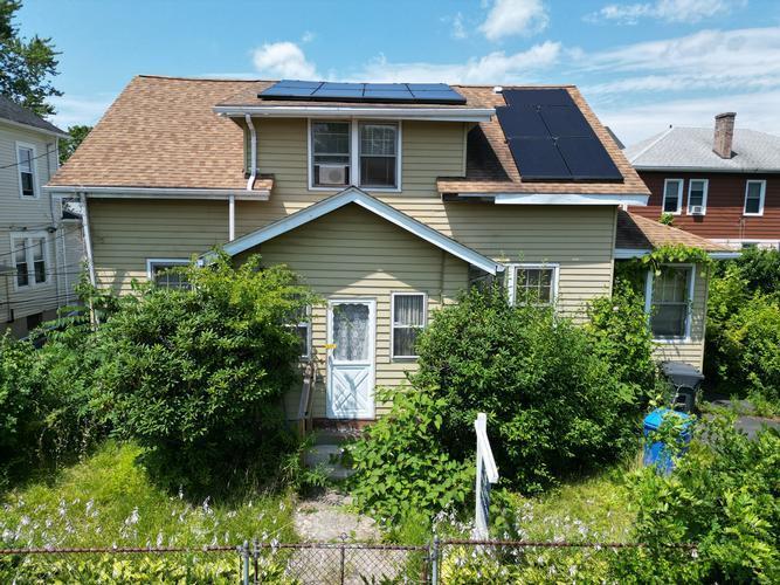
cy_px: 292
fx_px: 541
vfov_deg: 56.8
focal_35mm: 24
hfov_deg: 71.6
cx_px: 390
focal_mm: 6.72
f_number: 1.7
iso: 120
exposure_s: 1/2500
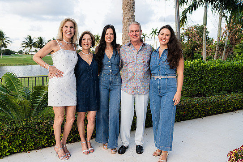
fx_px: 209
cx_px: 118
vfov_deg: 42.3
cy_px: 81
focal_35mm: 31
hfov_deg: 60.3
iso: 500
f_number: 4.5
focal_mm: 29
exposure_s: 1/160
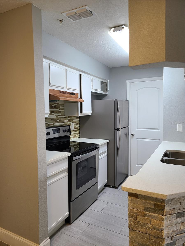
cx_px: 92
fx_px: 185
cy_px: 123
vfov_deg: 67.3
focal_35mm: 26
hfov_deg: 53.1
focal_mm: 5.4
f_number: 1.8
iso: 100
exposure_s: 1/59
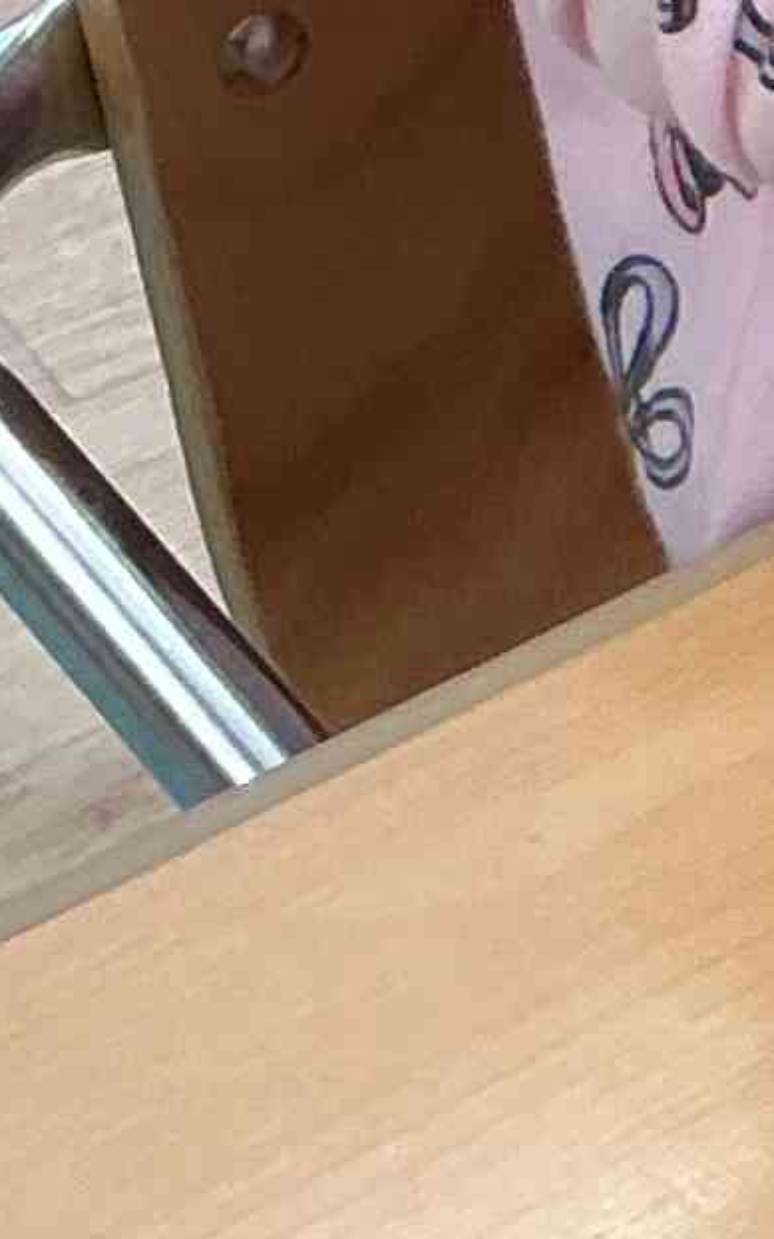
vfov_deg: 10.2
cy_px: -620
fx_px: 6721
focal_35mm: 199
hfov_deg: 5.7
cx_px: 2987
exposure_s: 1/120
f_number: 1.8
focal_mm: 3
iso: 40
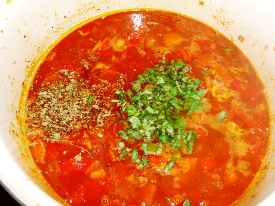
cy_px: 103
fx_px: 270
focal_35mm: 34
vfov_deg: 41.8
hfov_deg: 54.0
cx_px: 138
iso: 100
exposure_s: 1/30
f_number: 3.6
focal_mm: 5.6
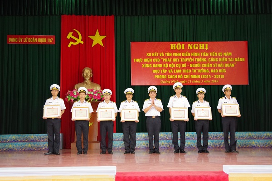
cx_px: 136
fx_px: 348
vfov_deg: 29.2
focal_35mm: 46
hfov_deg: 42.7
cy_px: 90
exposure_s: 1/100
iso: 3200
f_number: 4.5
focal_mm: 31
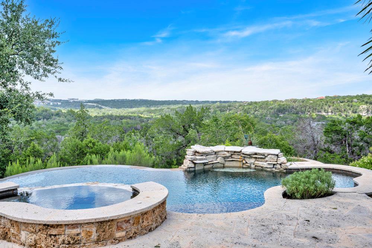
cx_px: 186
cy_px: 124
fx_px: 362
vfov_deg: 37.9
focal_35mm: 35
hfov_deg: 54.4
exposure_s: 1/125
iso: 100
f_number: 10
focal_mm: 35
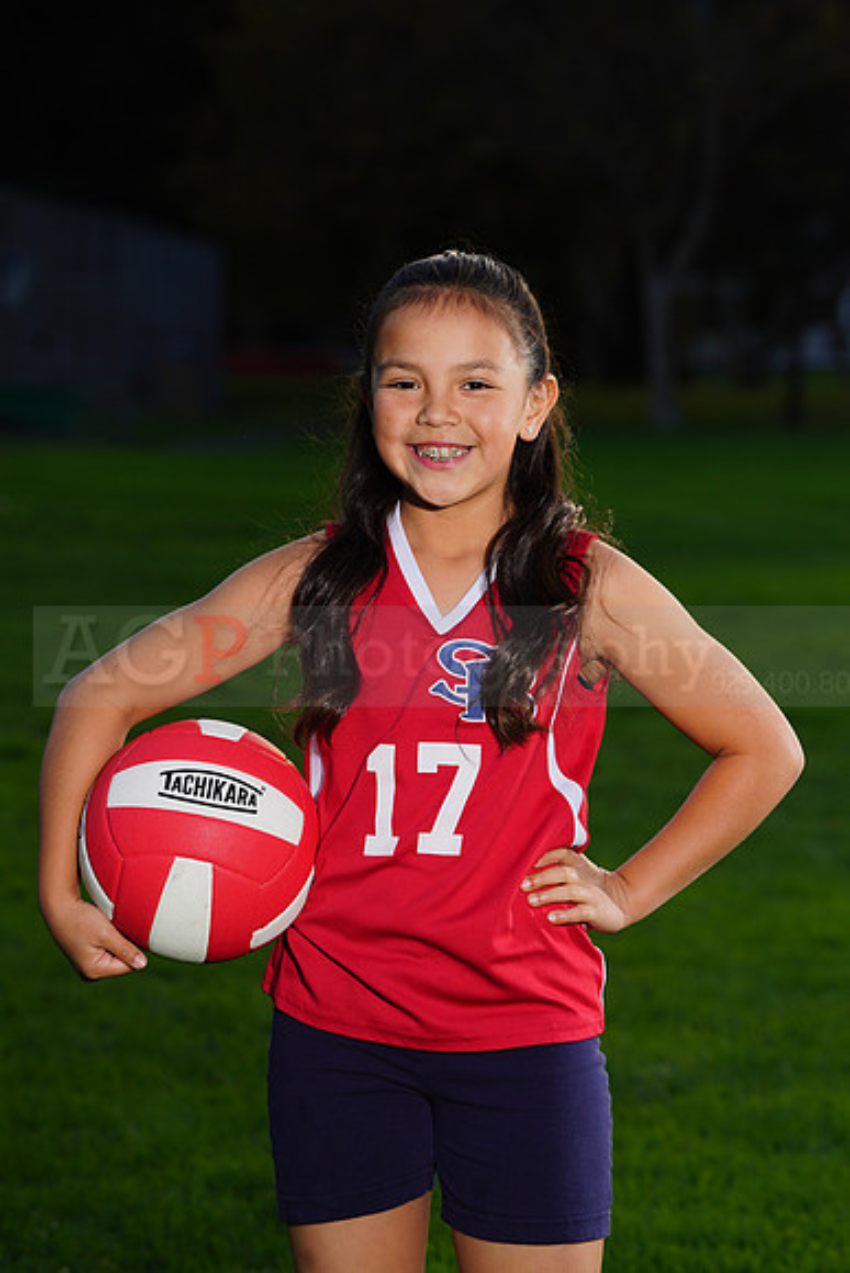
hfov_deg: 6.8
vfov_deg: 10.1
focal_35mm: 203
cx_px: 425
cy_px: 636
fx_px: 7185
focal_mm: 203
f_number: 10
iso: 200
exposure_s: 1/250
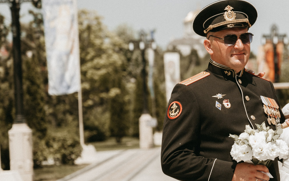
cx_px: 296
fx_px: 1158
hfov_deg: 14.0
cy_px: 95
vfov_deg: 8.9
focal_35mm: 147
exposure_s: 1/250
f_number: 3.5
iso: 250
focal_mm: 70
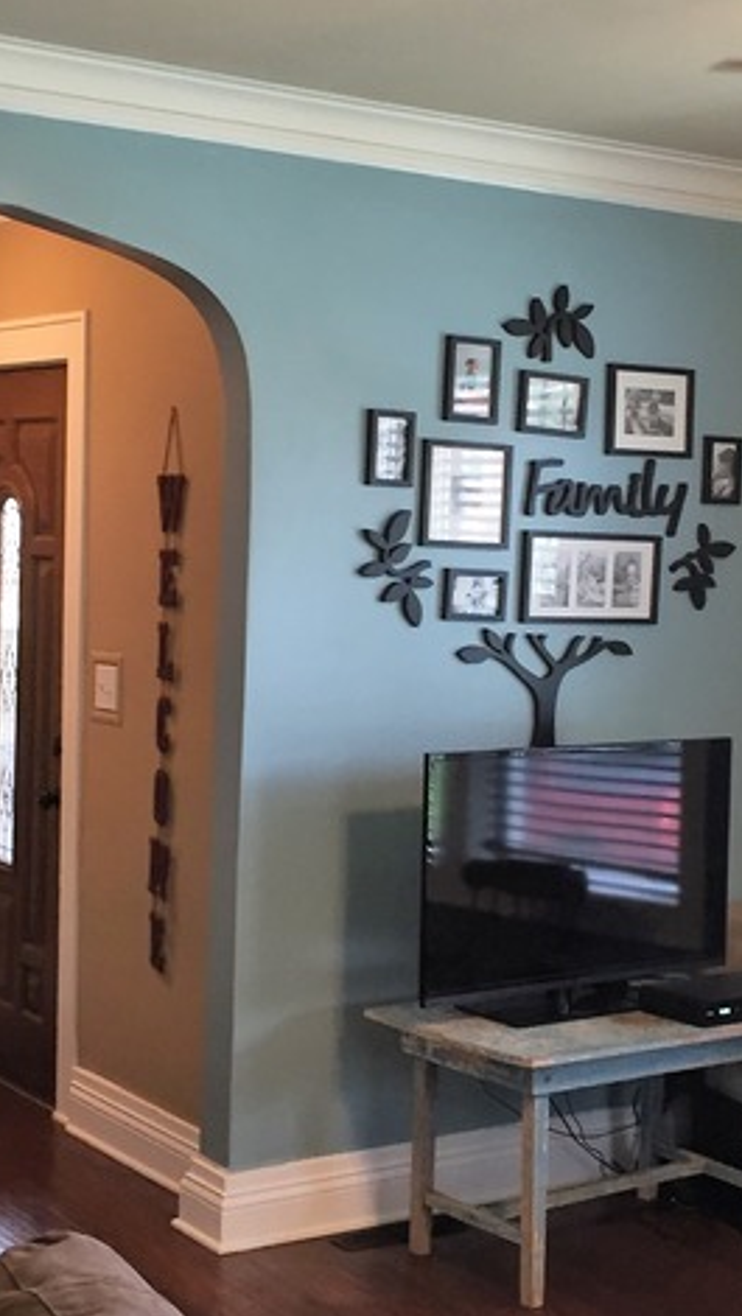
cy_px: 666
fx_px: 1501
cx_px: 417
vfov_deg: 47.3
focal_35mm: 43
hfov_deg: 27.7
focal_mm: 4.15
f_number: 2.2
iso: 80
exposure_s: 1/30
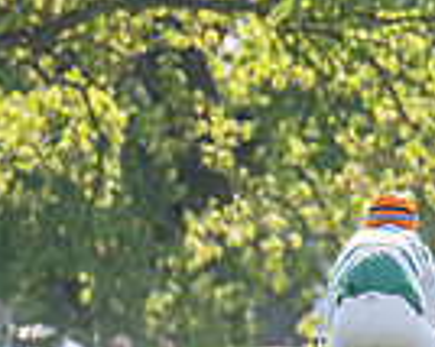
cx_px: 385
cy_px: 353
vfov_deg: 0.8
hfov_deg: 1.0
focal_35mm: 1982
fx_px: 25498
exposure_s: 1/2000
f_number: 4
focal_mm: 280
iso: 400
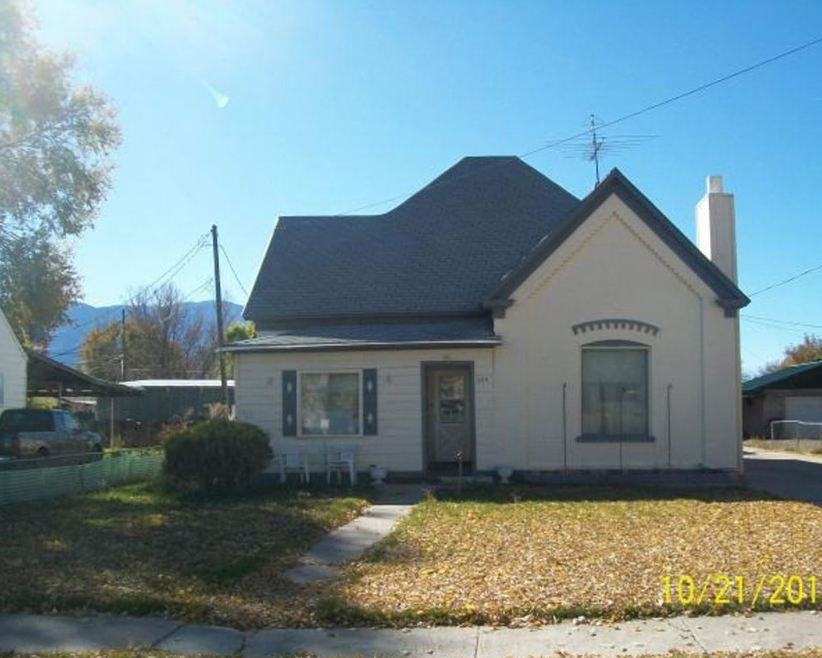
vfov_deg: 39.2
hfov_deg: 47.9
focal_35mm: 38
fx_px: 925
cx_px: 441
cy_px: 332
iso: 80
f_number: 4.8
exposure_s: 1/400
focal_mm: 6
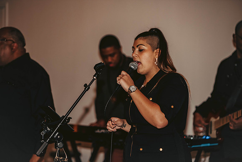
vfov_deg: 9.5
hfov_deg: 14.2
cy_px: 81
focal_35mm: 145
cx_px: 121
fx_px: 975
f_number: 3.2
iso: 500
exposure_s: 1/80
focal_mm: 145
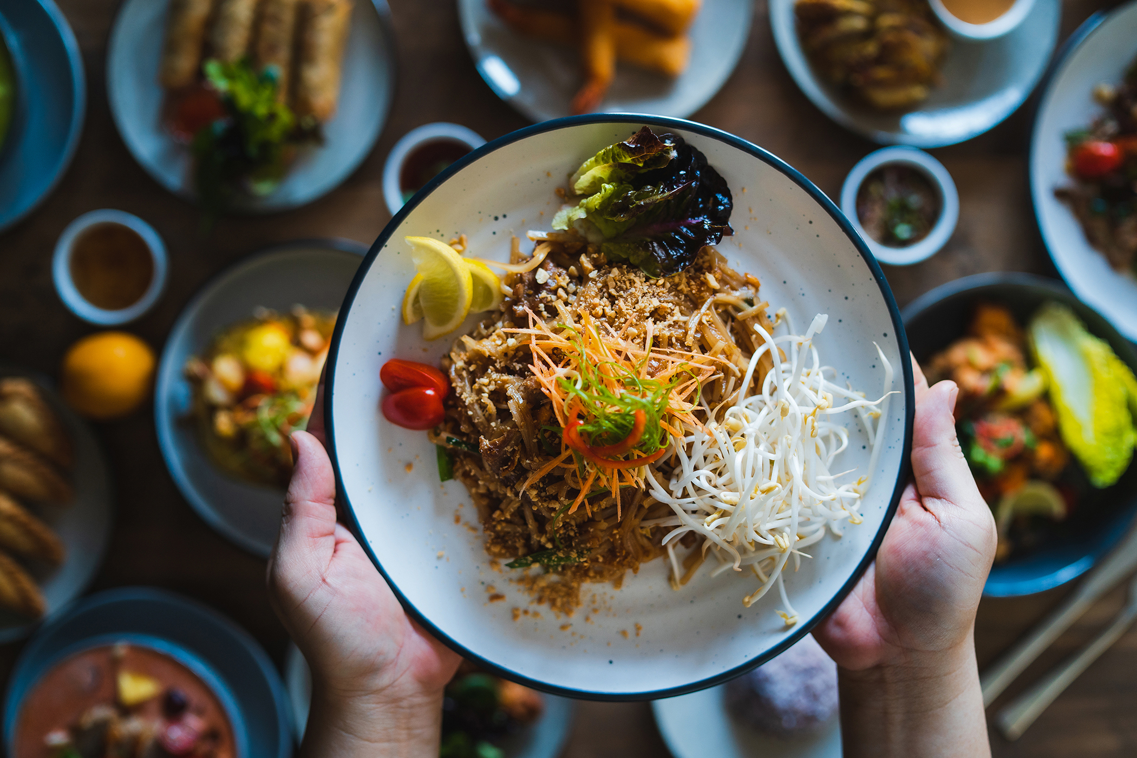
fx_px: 1105
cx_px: 568
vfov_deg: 37.9
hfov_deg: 54.4
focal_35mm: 35
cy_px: 379
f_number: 2
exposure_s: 1/160
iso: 500
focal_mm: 35
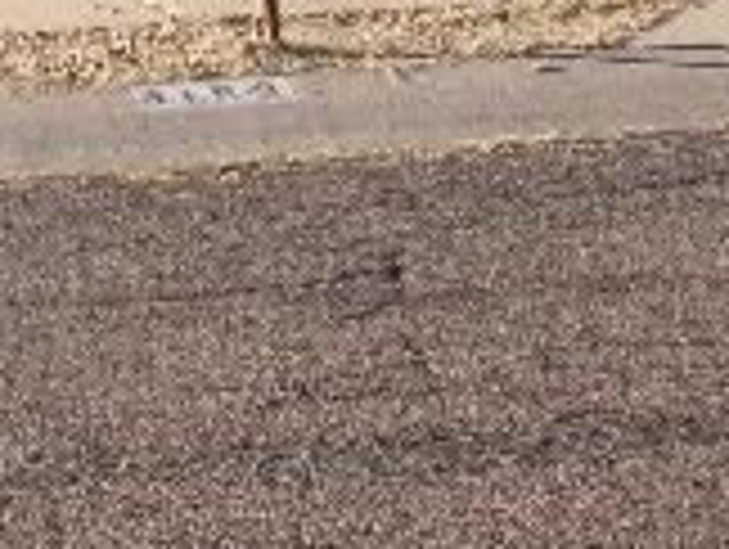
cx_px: -464
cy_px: -508
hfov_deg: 12.0
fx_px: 3248
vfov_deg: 9.1
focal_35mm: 154
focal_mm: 7
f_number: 3.9
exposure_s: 1/450
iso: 80
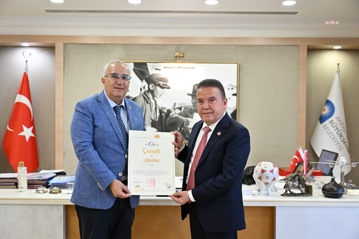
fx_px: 409
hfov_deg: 47.4
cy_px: 120
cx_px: 180
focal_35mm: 41
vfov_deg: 32.6
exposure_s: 1/320
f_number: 3.5
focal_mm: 41
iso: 5000
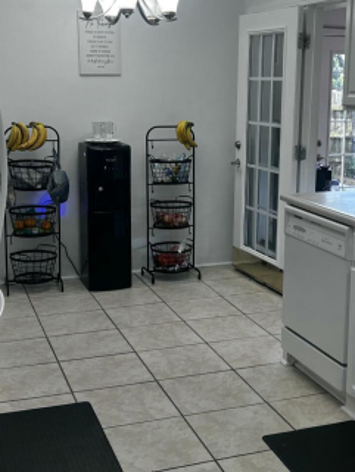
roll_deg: -1.3
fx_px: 738
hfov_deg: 26.8
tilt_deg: -7.3
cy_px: 192
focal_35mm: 54
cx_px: 245
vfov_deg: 35.4
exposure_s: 1/126
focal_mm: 5.7
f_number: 1.5
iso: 40
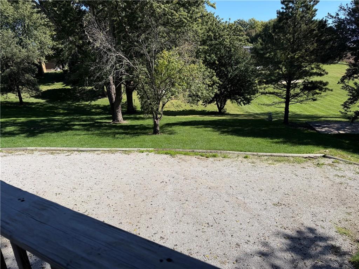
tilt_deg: -18.4
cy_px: 134
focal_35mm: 24
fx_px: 249
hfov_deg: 71.6
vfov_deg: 56.8
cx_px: 180
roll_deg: +1.5
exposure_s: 1/4167
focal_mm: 6.76
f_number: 1.78
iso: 80
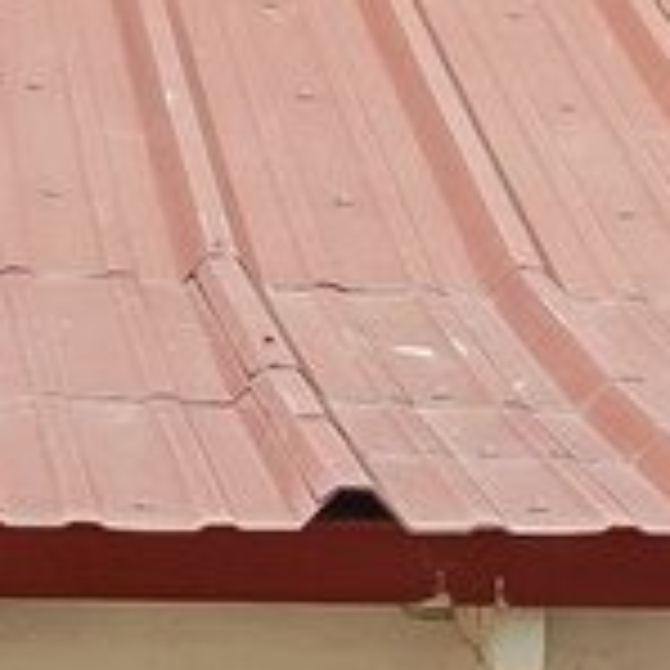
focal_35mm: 287
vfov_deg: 5.7
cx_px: 728
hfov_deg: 6.1
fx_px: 6285
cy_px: 1988
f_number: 8
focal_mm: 31
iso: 100
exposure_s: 1/125
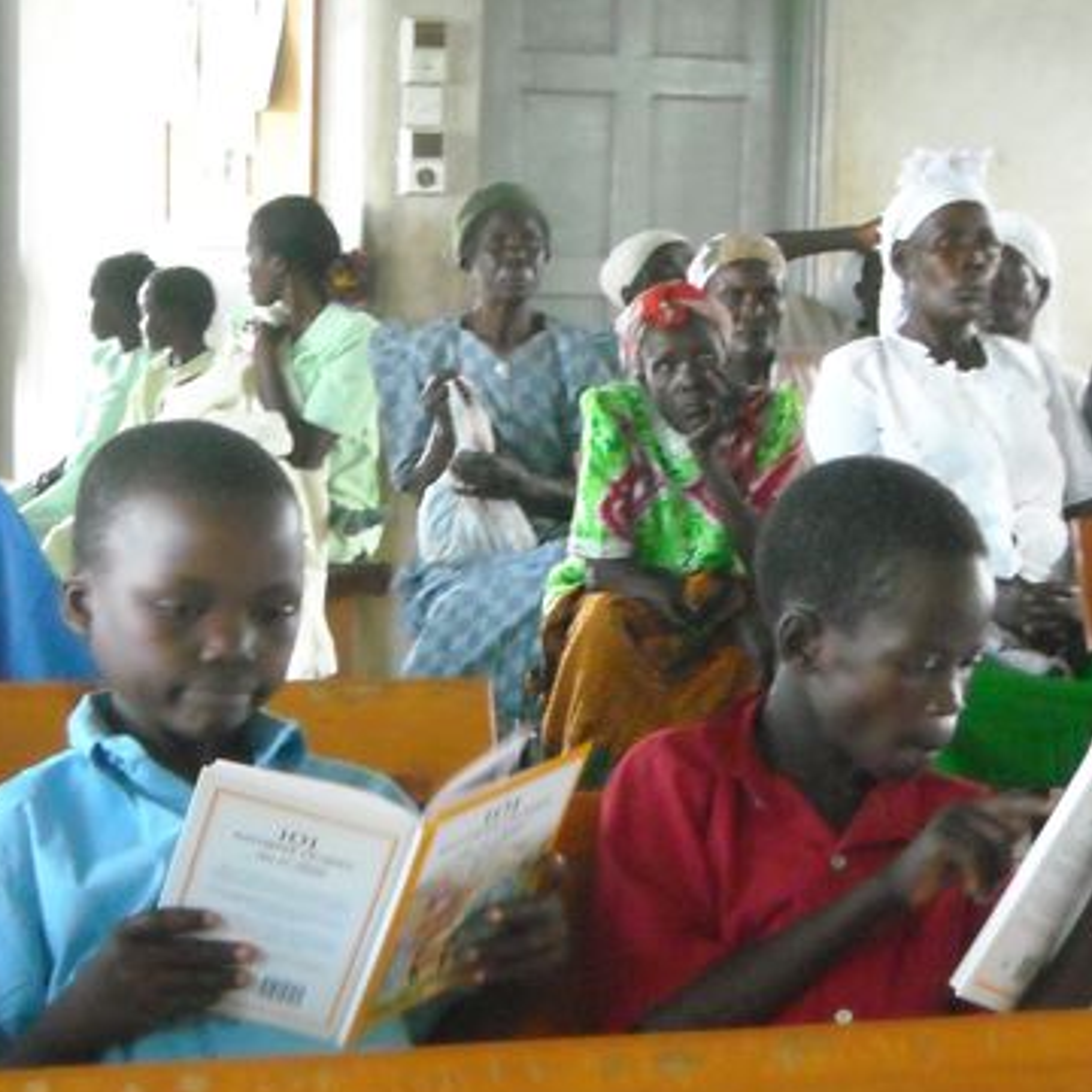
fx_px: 4711
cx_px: 561
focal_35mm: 132
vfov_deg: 13.2
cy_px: 598
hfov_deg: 13.2
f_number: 4.1
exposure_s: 1/22
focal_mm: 13.73
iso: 800
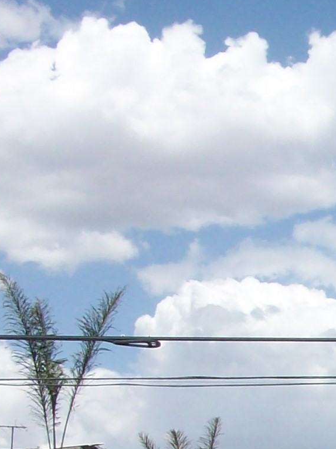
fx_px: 1890
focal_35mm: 146
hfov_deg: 9.2
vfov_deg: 13.0
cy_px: 605
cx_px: 794
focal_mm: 5.7
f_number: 5.5
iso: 64
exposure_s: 1/413
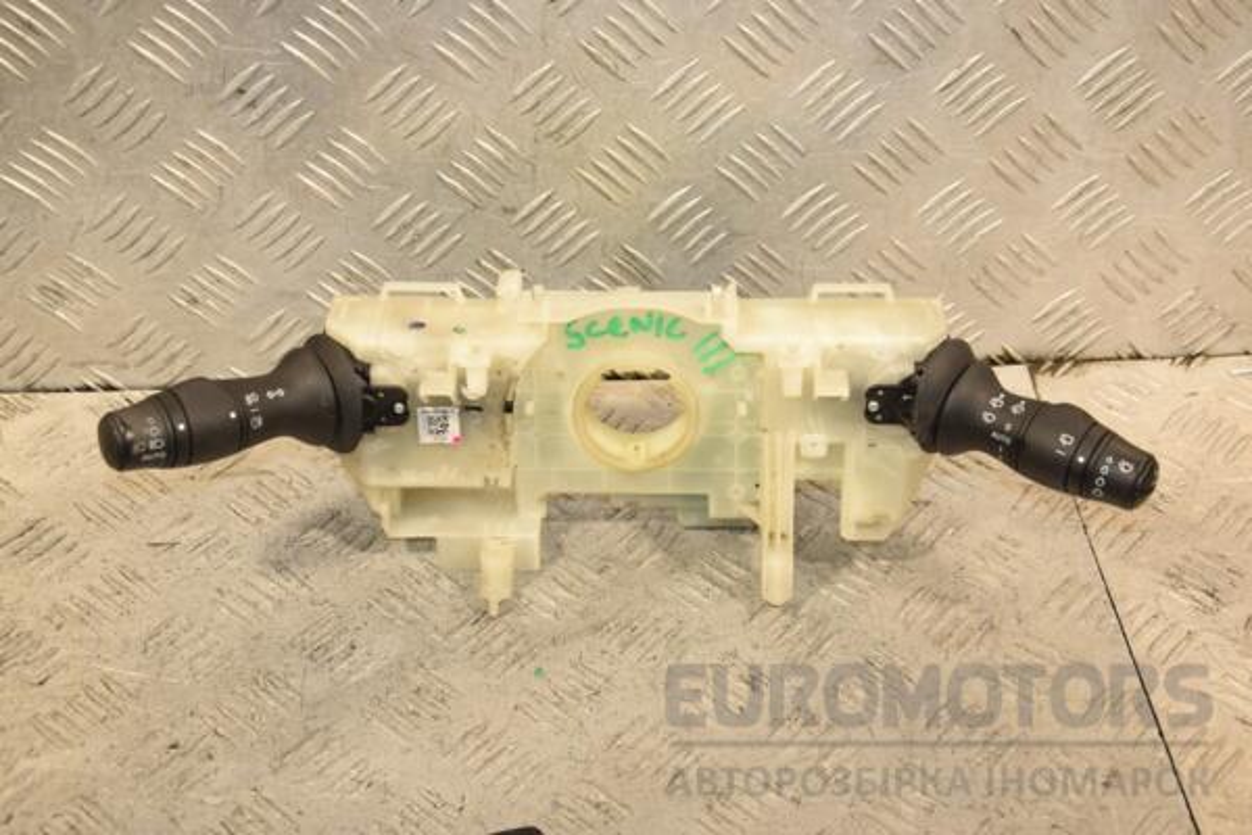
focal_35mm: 60
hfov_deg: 33.4
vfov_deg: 22.6
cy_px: 418
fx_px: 2087
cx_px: 626
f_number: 6.3
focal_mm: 40
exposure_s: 1/200
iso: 800
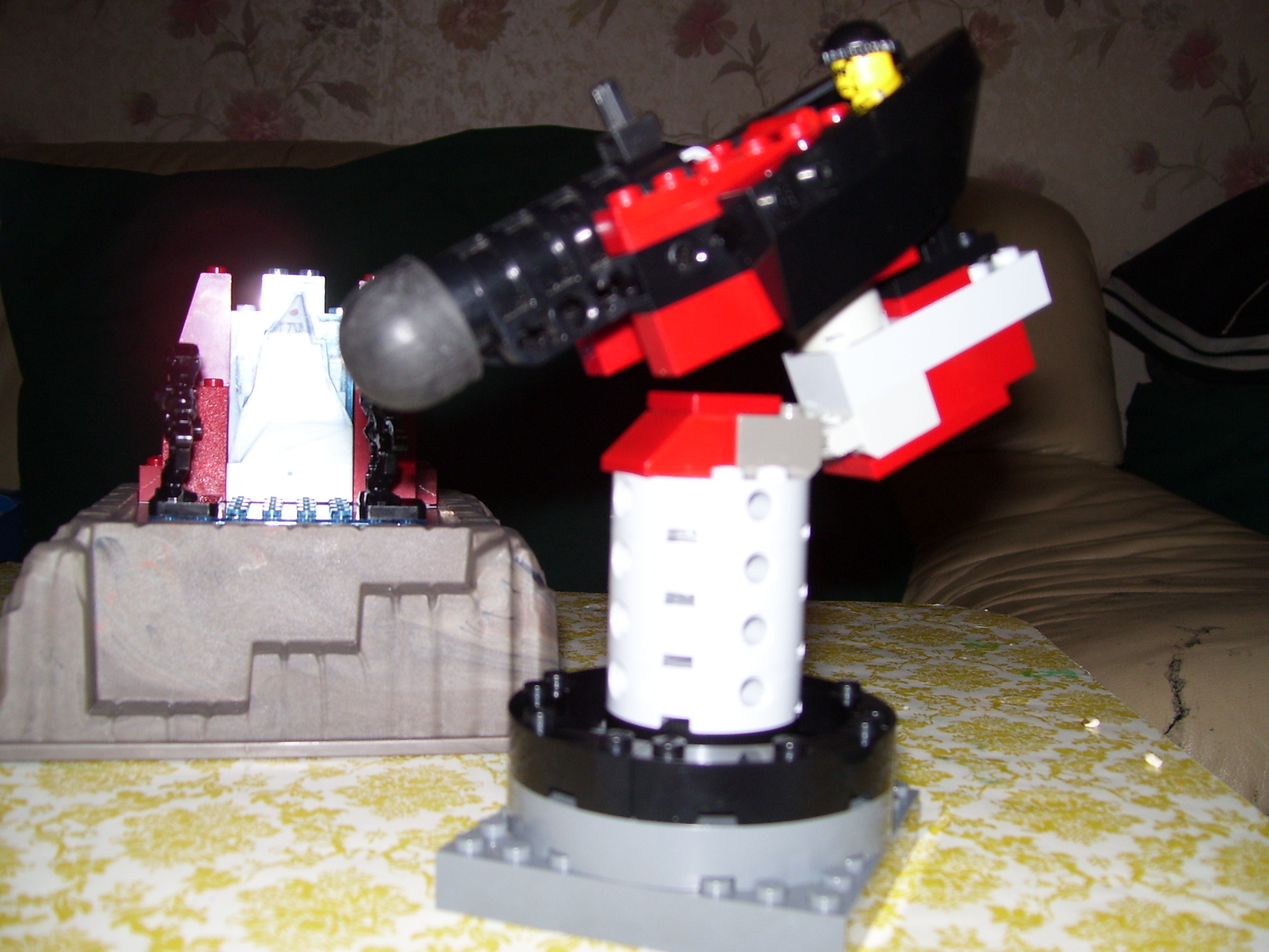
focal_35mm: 36
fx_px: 1320
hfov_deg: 51.4
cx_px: 634
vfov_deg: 39.7
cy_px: 476
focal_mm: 6
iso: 80
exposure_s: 1/60
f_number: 2.7
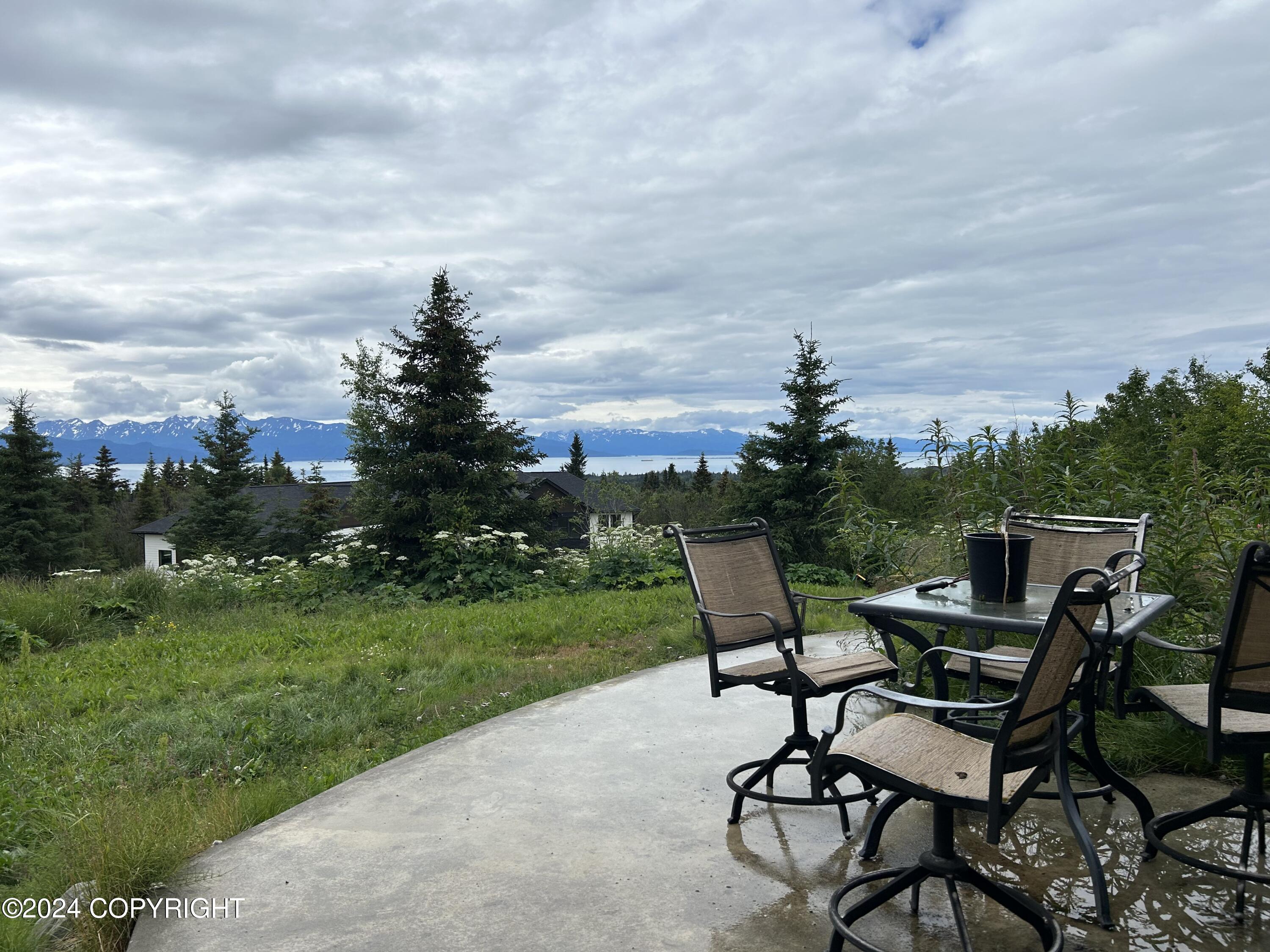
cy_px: 476
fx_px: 954
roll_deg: +0.9
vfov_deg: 53.1
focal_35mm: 26
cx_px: 635
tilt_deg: -1.9
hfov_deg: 67.3
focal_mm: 5.7
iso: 50
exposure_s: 1/5882
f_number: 1.5
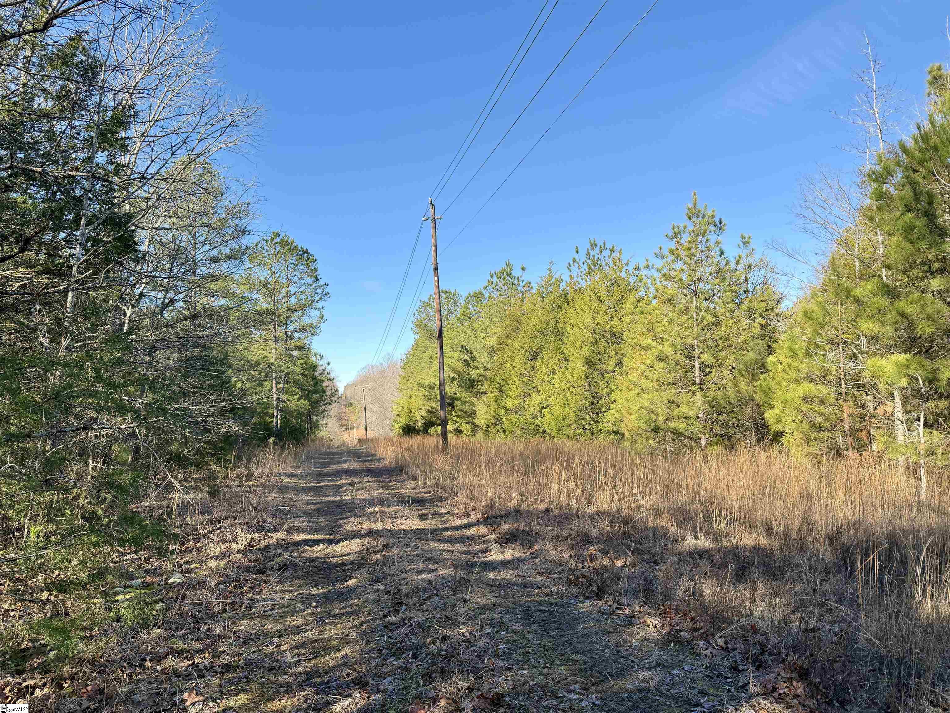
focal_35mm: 24
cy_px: 356
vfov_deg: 56.8
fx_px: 659
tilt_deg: +3.9
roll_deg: +0.7
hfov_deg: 71.6
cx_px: 475
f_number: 1.78
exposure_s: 1/539
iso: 100
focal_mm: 6.76
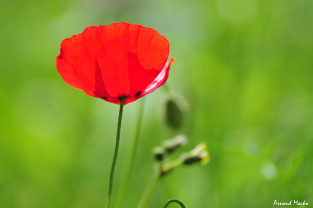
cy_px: 104
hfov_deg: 4.6
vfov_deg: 3.0
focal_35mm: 450
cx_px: 156
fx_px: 3908
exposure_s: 1/1000
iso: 400
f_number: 5.6
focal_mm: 300
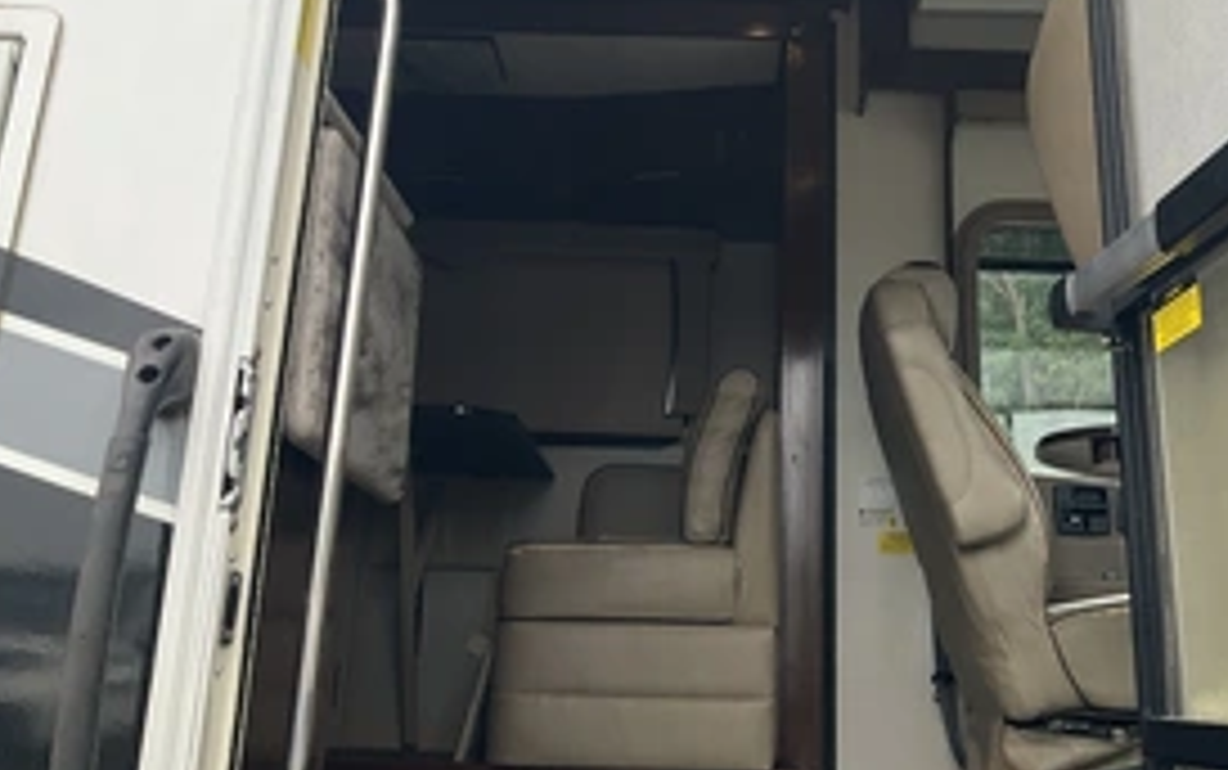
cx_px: 769
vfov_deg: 27.8
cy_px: 104
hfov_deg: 44.0
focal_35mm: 45
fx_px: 1507
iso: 25
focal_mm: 3
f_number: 1.8
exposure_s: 1/284
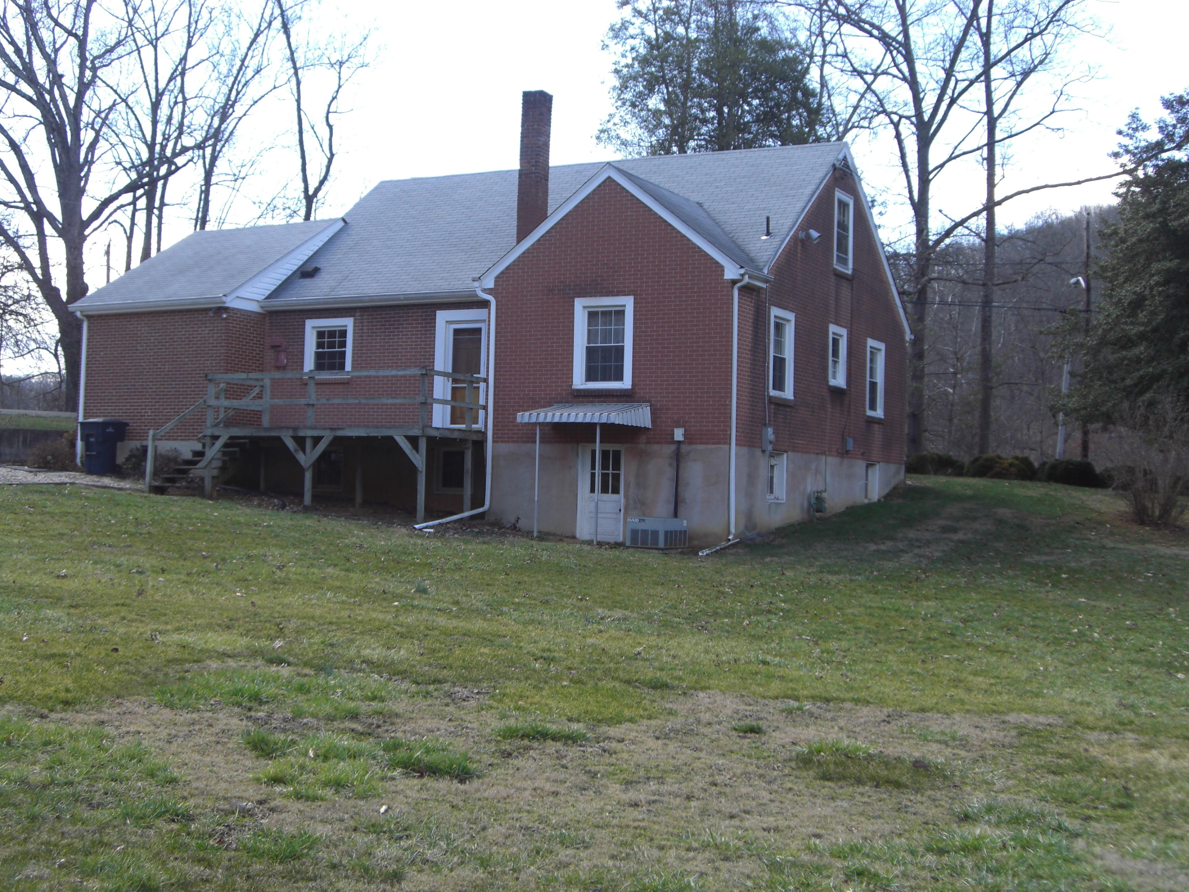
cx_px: 594
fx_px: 1614
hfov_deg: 40.4
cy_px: 446
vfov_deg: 30.9
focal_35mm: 47
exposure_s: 1/200
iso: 64
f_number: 3
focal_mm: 7.6
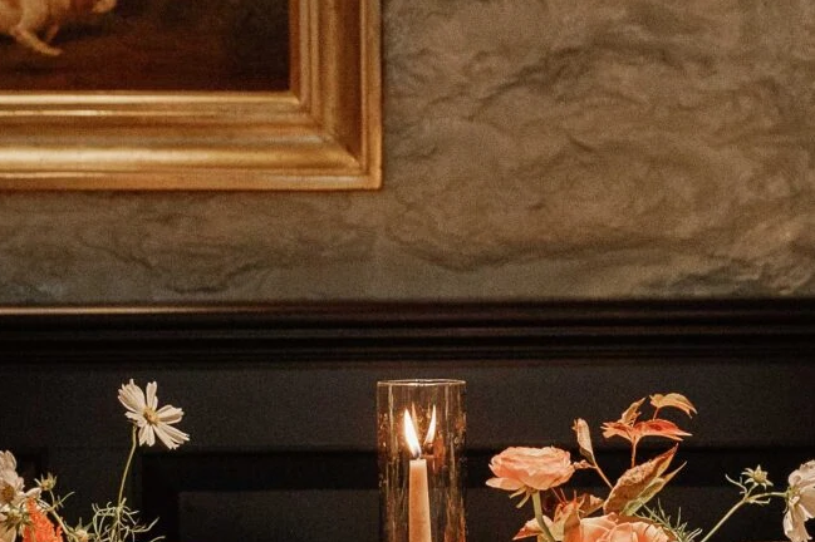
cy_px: 361
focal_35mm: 146
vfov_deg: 9.4
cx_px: 509
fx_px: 3303
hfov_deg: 14.1
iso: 2500
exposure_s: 1/320
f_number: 3.2
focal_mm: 37
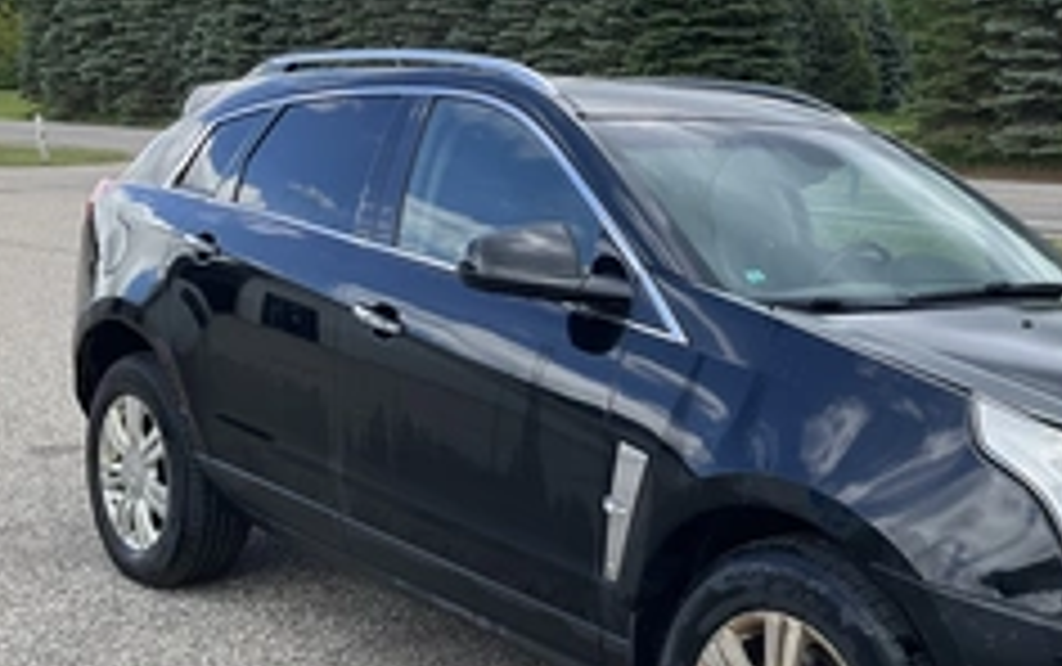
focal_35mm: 52
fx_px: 1506
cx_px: 806
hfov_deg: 37.8
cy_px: 400
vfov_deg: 24.9
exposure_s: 1/562
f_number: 1.8
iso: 25
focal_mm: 3
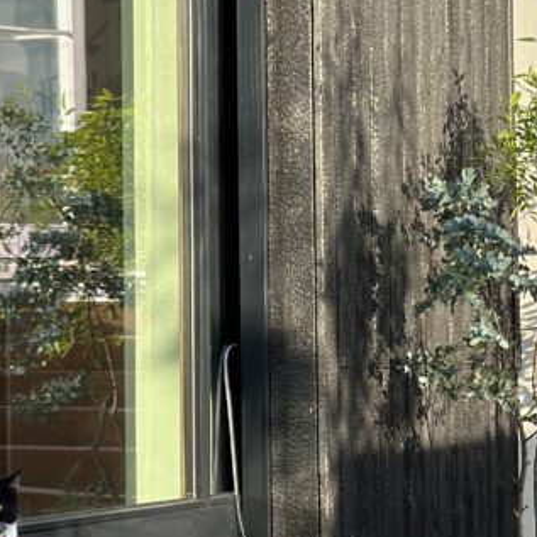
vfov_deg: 12.7
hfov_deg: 12.7
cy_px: 359
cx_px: 241
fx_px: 2404
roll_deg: -0.3
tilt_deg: +0.5
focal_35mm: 137
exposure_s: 1/1453
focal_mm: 6.86
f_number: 1.78
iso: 80
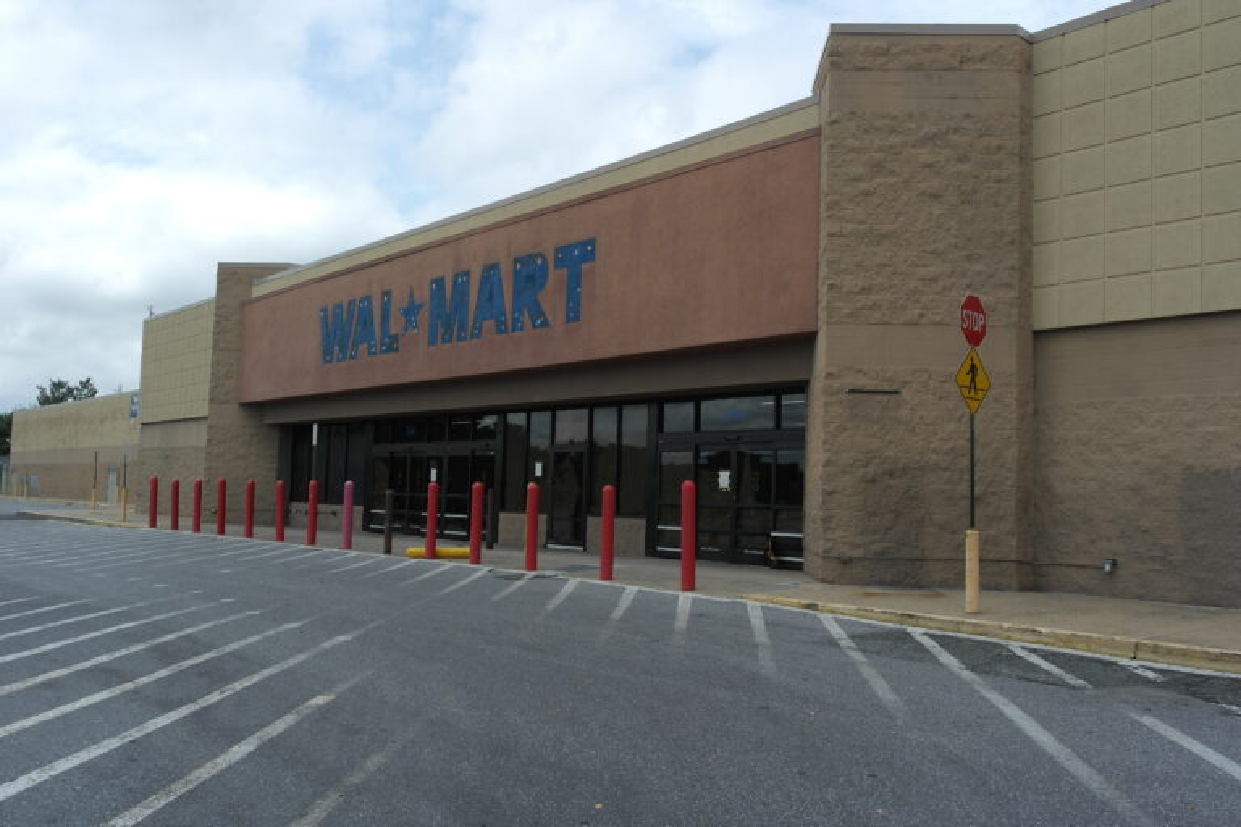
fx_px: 1034
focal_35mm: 30
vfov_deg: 43.6
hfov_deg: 61.9
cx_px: 620
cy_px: 414
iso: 100
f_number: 7.1
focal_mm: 20
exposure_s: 1/320
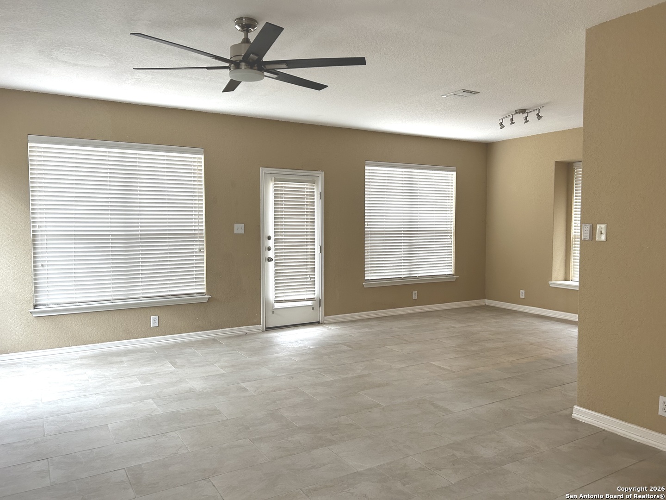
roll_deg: +0.1
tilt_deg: -0.9
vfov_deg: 53.1
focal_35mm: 26
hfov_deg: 67.3
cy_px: 250
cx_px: 333
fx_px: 500
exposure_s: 1/121
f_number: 1.5
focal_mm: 5.7
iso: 100
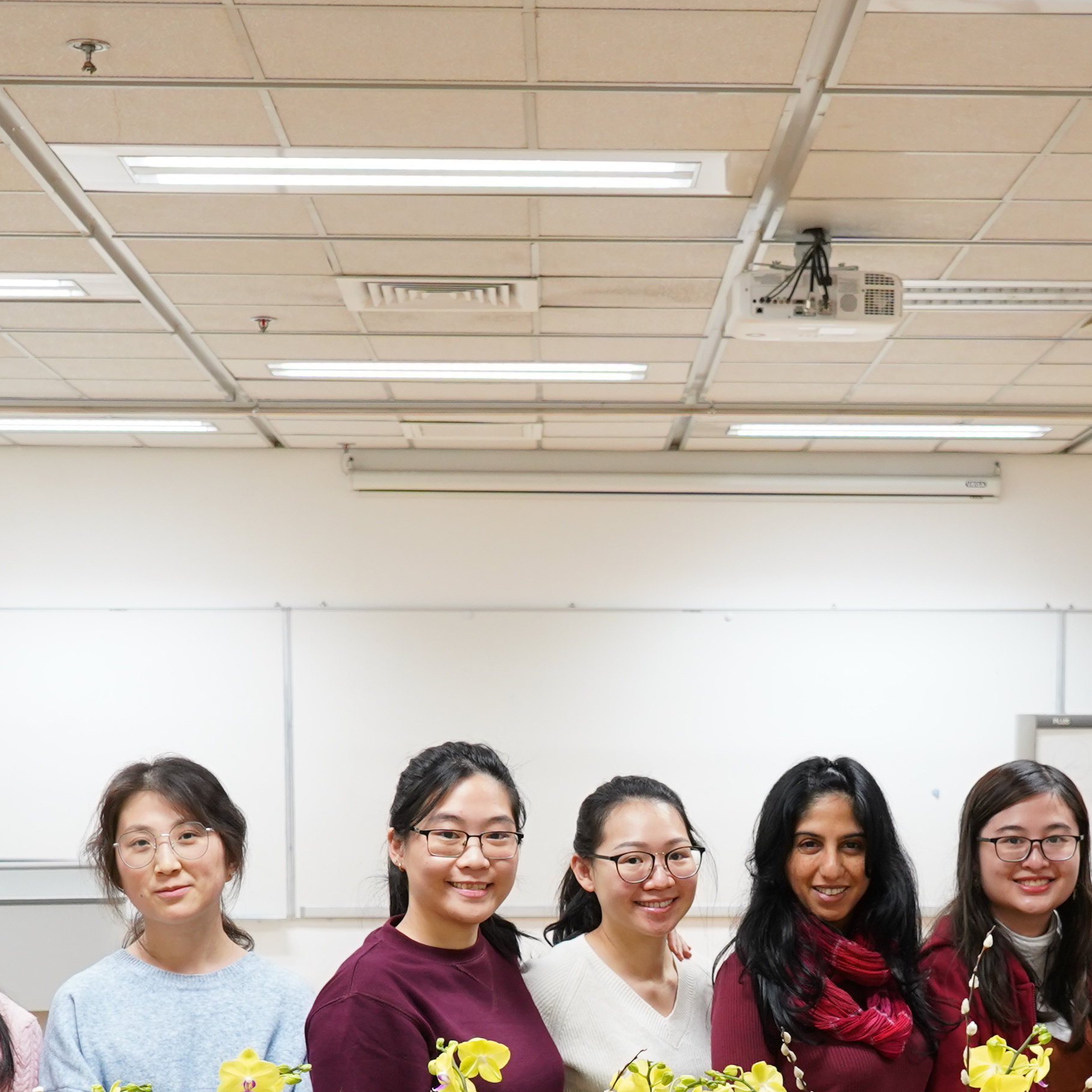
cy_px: 1146
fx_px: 2820
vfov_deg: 21.0
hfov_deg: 21.9
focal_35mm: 79
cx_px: 661
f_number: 5
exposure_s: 1/30
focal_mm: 28
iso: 1000
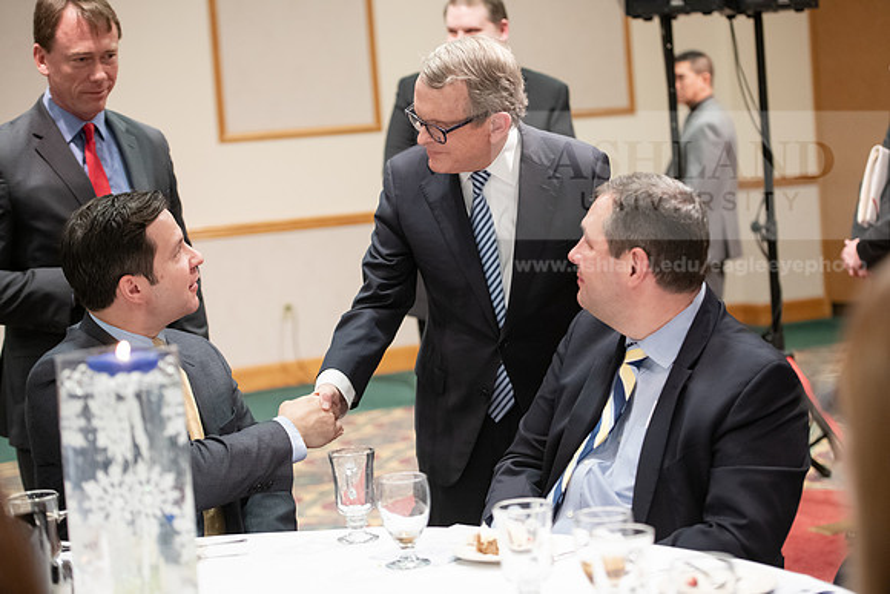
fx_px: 1731
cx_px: 445
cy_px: 297
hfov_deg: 28.8
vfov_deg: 19.5
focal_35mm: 70
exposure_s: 1/200
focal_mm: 70
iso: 3200
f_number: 3.2
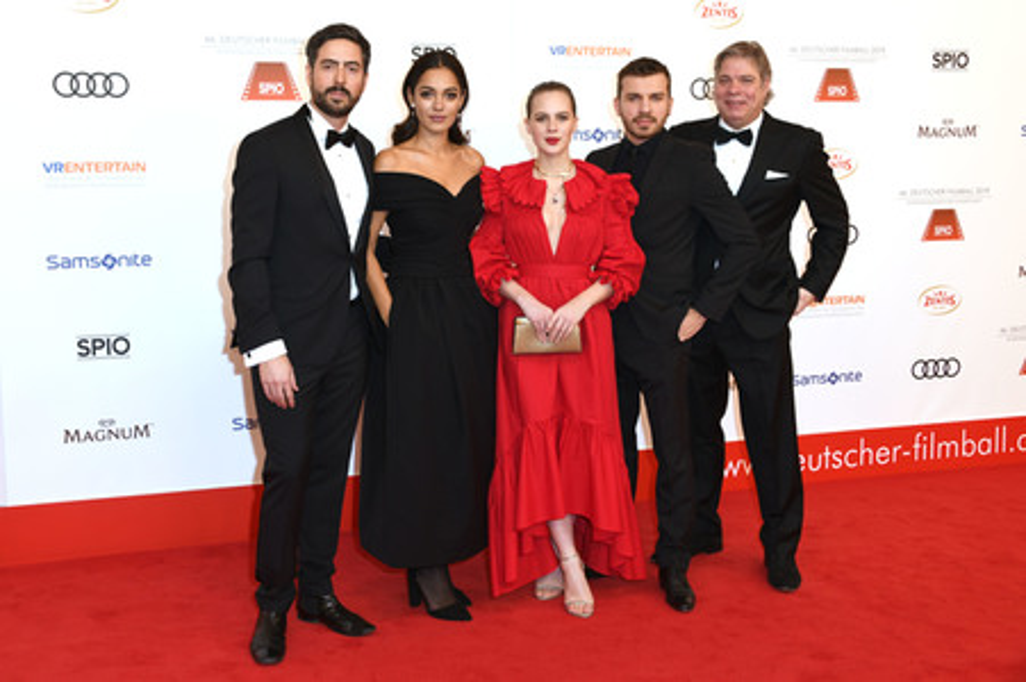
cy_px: 341
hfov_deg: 53.2
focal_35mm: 36
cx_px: 513
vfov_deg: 36.8
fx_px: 1025
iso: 320
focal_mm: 36
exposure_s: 1/160
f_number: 6.3
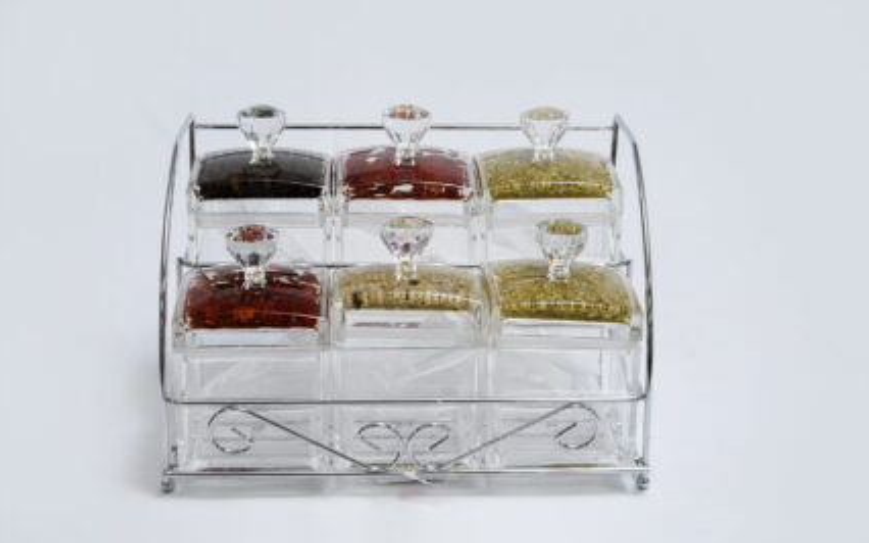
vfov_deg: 18.1
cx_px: 432
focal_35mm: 72
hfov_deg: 28.6
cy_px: 258
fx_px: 1705
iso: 6400
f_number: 16
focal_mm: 70
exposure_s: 1/160
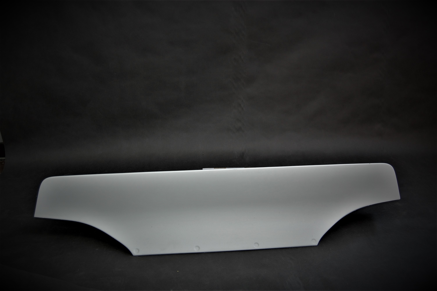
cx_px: 218
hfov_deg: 55.1
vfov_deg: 38.3
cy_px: 146
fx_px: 418
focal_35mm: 34
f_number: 3.8
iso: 400
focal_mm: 23
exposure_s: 1/60
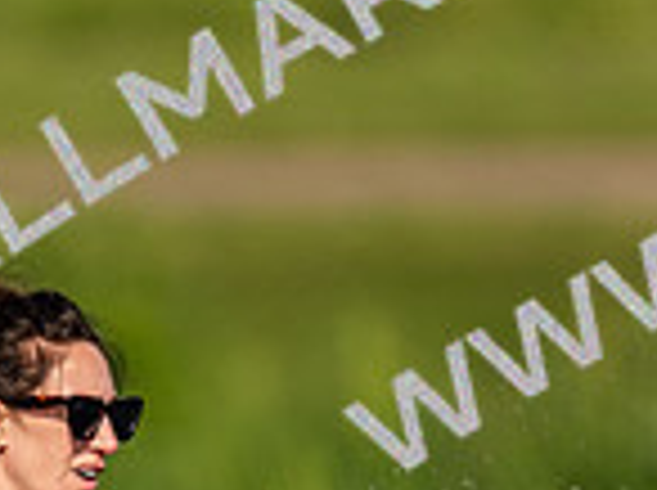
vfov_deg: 0.4
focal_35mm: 3445
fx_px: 65278
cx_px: 18
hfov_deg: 0.6
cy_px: 546
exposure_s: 1/2500
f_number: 4
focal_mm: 600
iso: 220
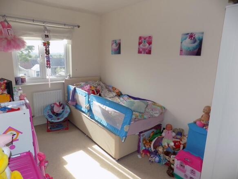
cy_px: 90
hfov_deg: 73.9
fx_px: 158
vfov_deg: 58.9
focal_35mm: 23
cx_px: 119
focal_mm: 4
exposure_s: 1/160
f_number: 3.1
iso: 80
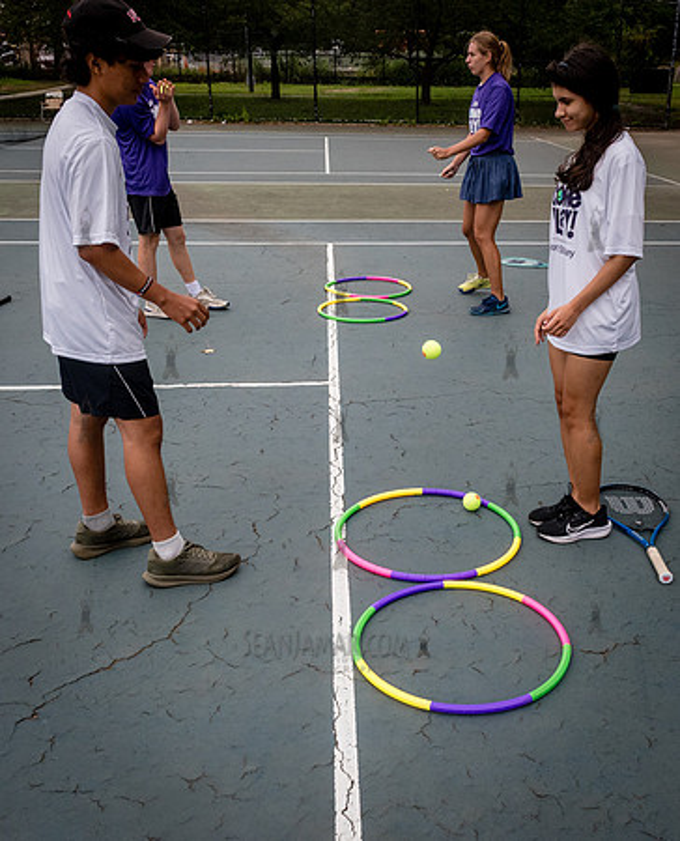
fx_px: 867
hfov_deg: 42.5
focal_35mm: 35
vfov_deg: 51.7
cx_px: 430
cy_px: 417
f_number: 6.3
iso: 1600
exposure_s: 1/1250
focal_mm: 24
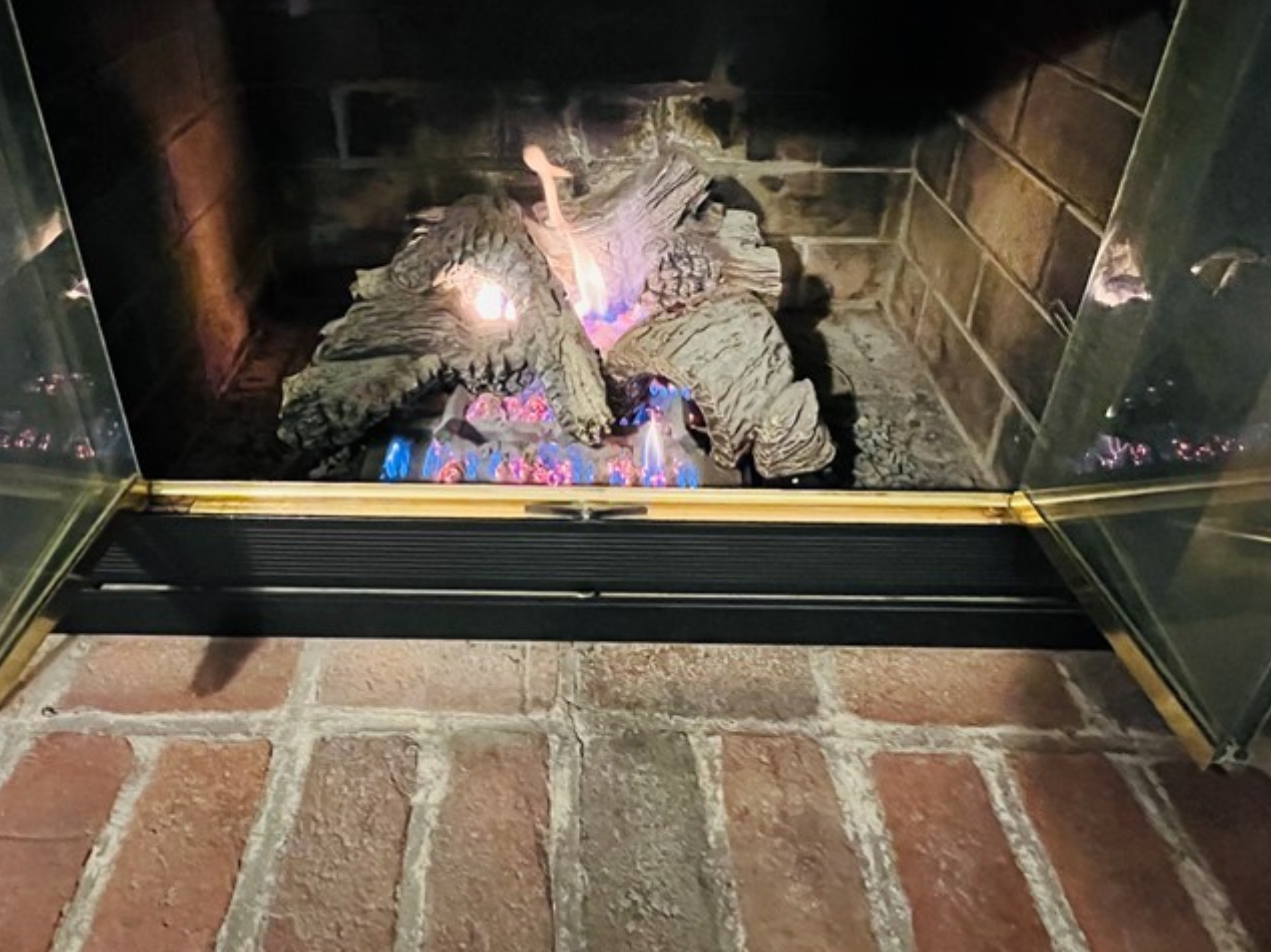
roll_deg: -0.5
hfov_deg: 78.7
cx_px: 565
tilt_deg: -24.6
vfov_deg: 58.5
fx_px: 771
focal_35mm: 21
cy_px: 190
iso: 1600
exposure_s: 1/30
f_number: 1.8
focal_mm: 1.57
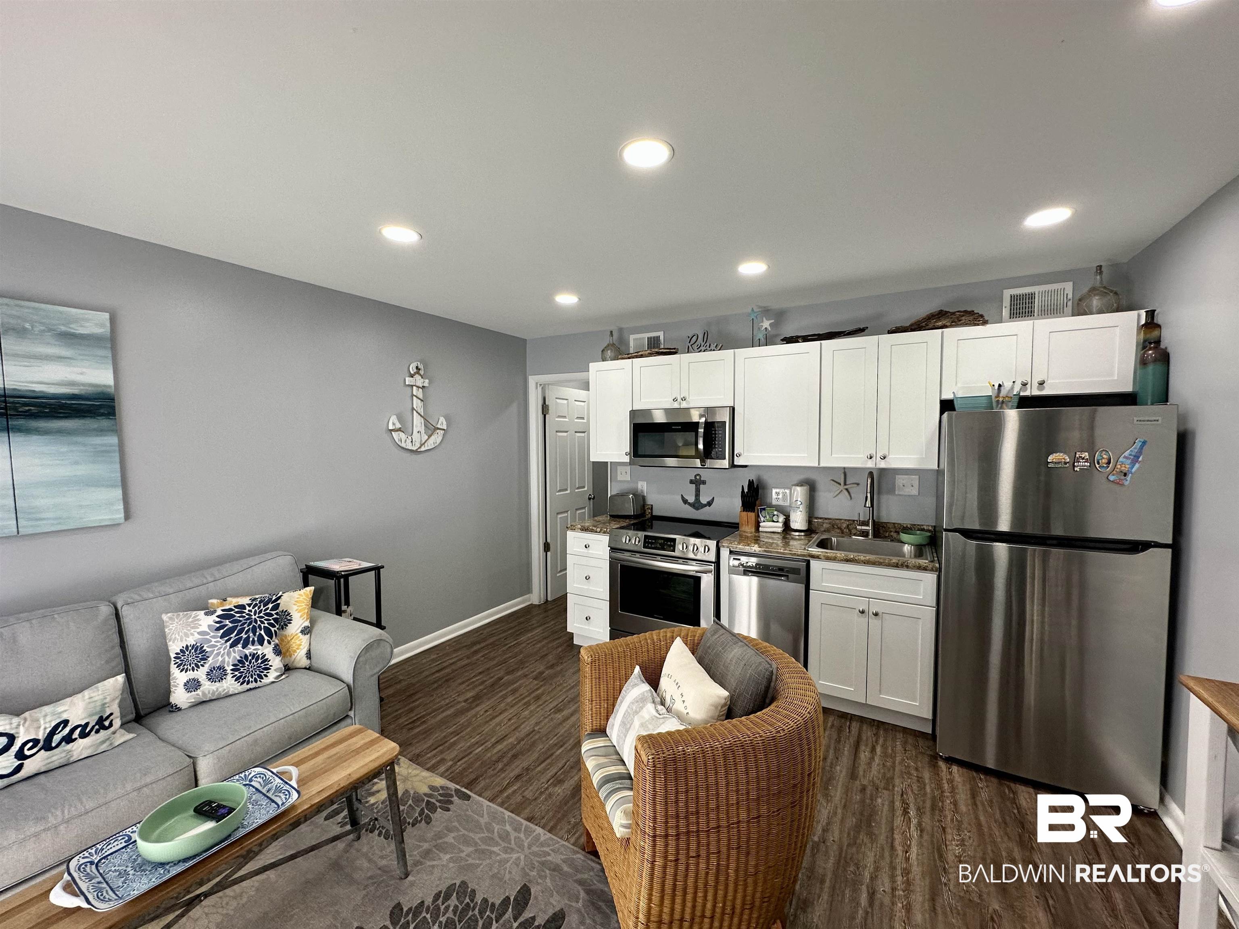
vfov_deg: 85.7
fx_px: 501
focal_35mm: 14
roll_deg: -0.1
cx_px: 620
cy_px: 464
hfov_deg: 102.1
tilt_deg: -3.6
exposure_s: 1/120
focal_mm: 2.22
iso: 125
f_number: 2.2
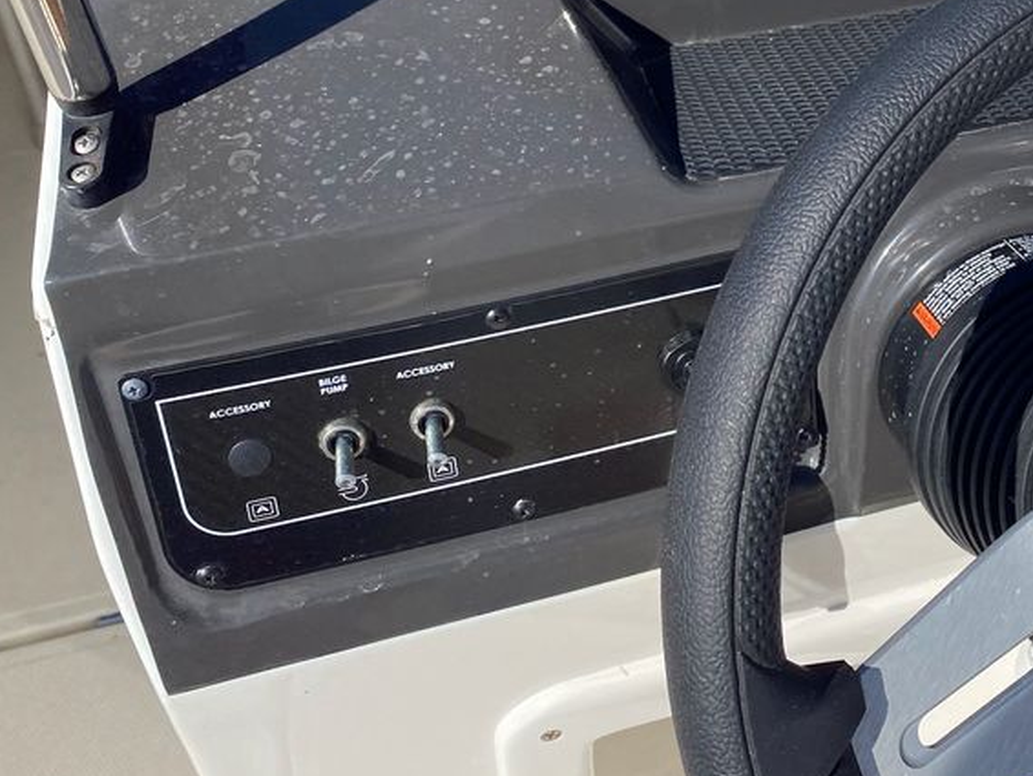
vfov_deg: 29.8
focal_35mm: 47
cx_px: 830
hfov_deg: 38.8
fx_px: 1403
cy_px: 97
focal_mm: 4.25
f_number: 1.8
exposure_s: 1/4115
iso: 32
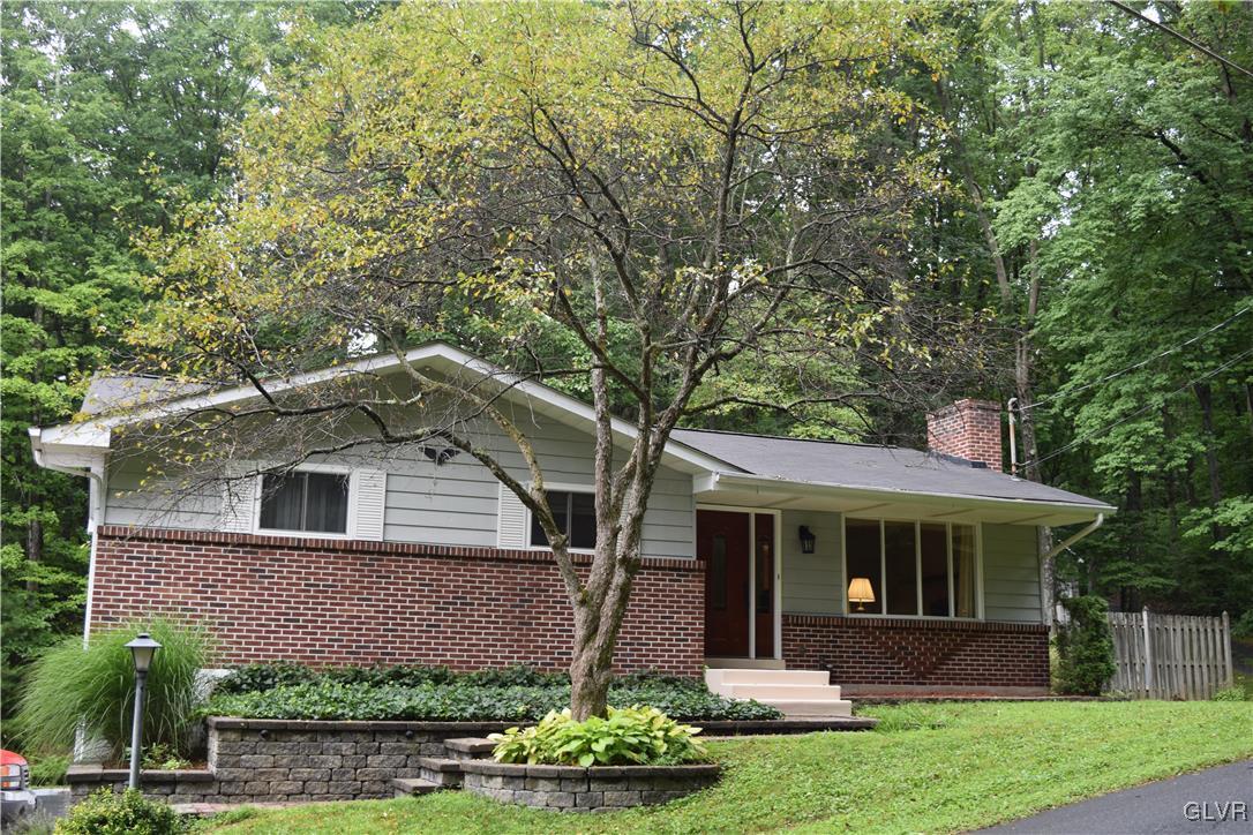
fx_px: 1305
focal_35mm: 38
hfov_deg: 51.3
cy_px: 418
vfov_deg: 35.5
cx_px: 626
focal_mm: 25
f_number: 5
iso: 400
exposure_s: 1/100
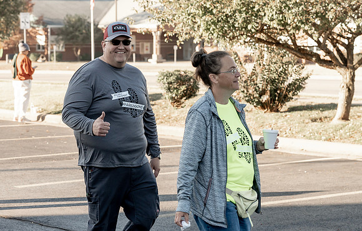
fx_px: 1129
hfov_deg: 18.2
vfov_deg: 11.7
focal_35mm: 114
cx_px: 109
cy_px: 75
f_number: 3.5
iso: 100
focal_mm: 57
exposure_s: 1/500
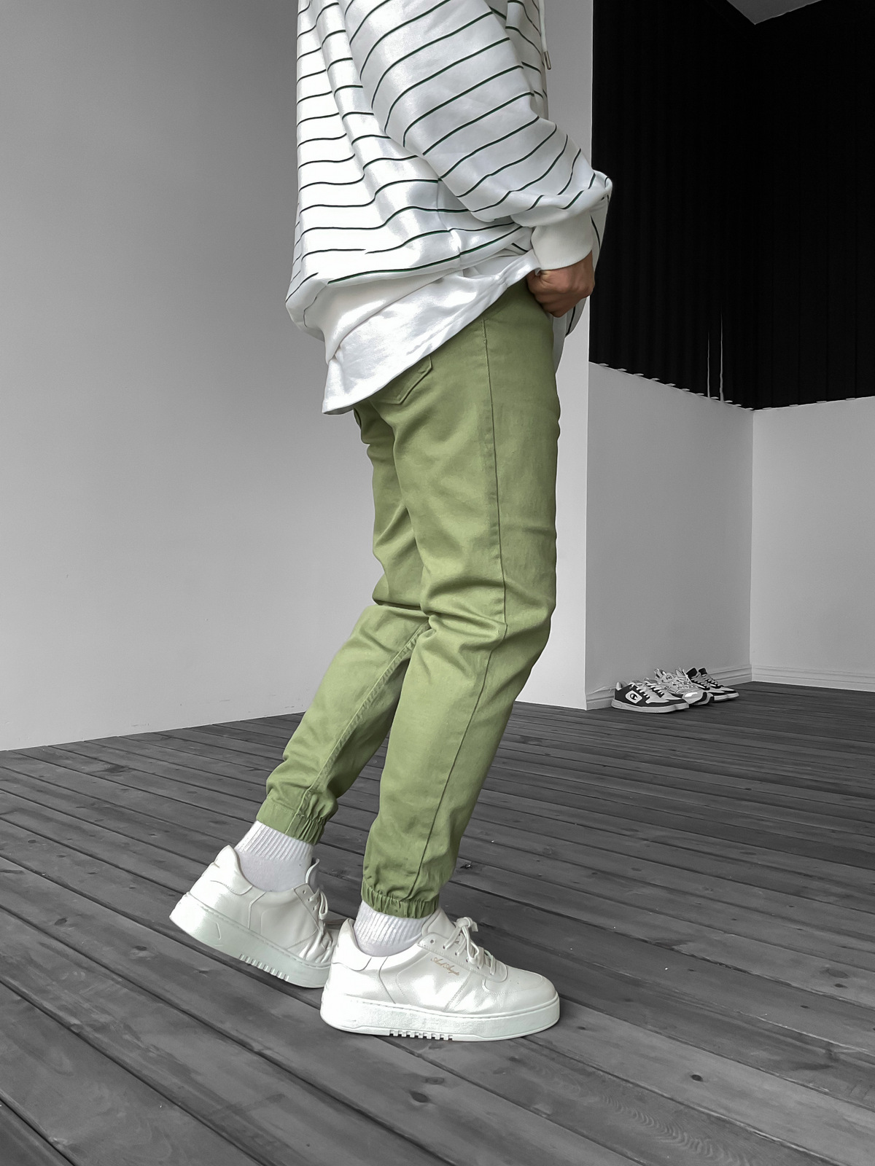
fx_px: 977
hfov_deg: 48.2
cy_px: 583
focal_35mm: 29
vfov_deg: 61.7
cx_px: 438
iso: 64
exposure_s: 1/70
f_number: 1.8
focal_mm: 3
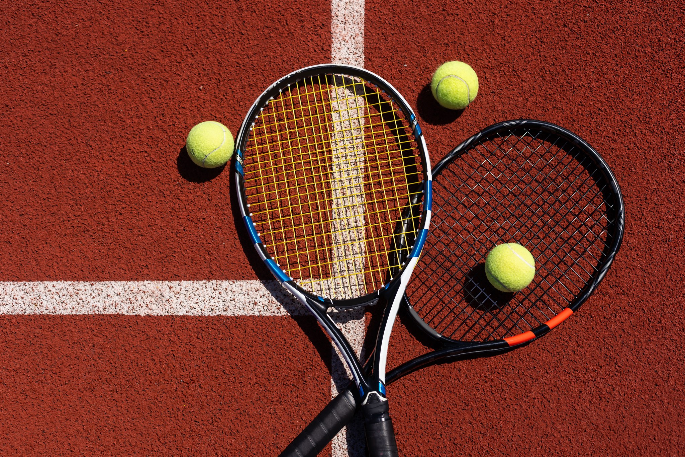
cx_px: 342
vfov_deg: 27.0
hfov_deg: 39.6
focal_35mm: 50
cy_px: 228
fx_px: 951
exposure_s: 1/2500
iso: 64
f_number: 4
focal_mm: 50
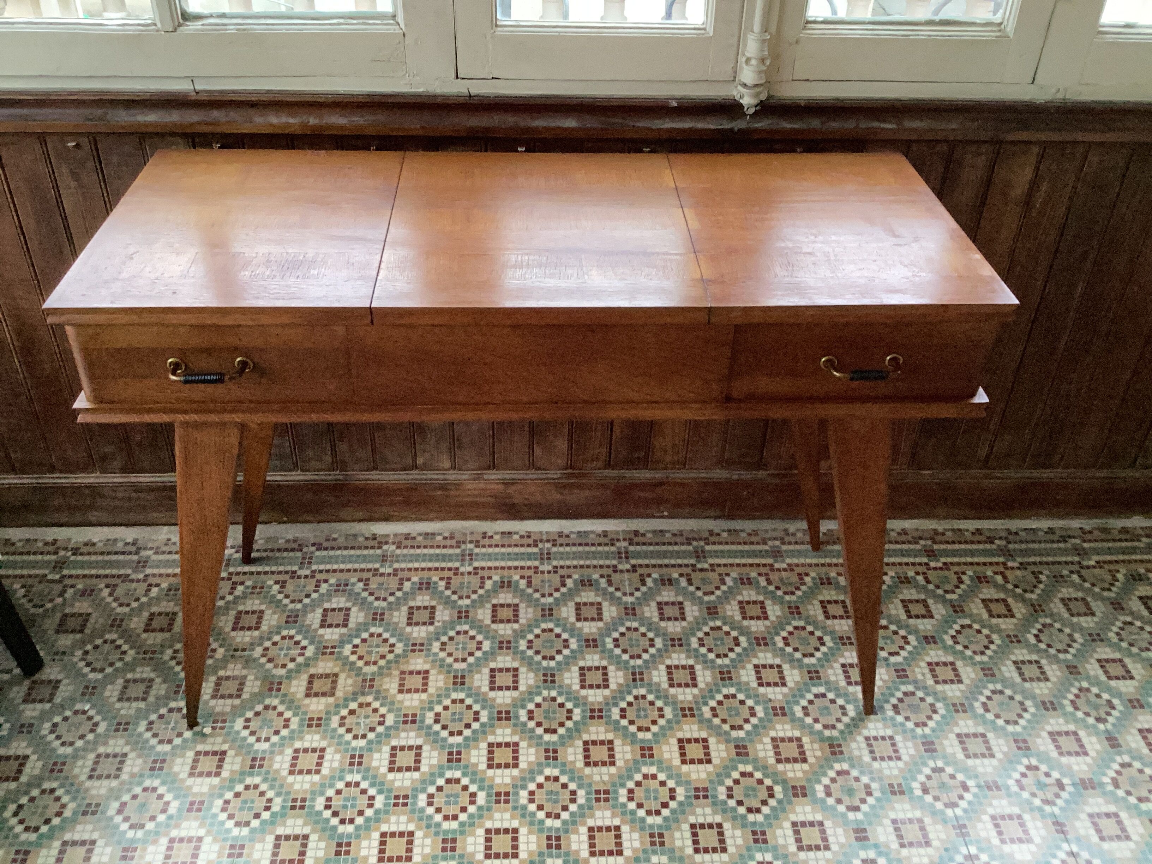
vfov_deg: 45.4
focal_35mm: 31
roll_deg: -2.2
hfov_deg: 58.4
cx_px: 576
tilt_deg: -36.0
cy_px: 432
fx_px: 1032
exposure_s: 1/33
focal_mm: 3.3
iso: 400
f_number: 2.4
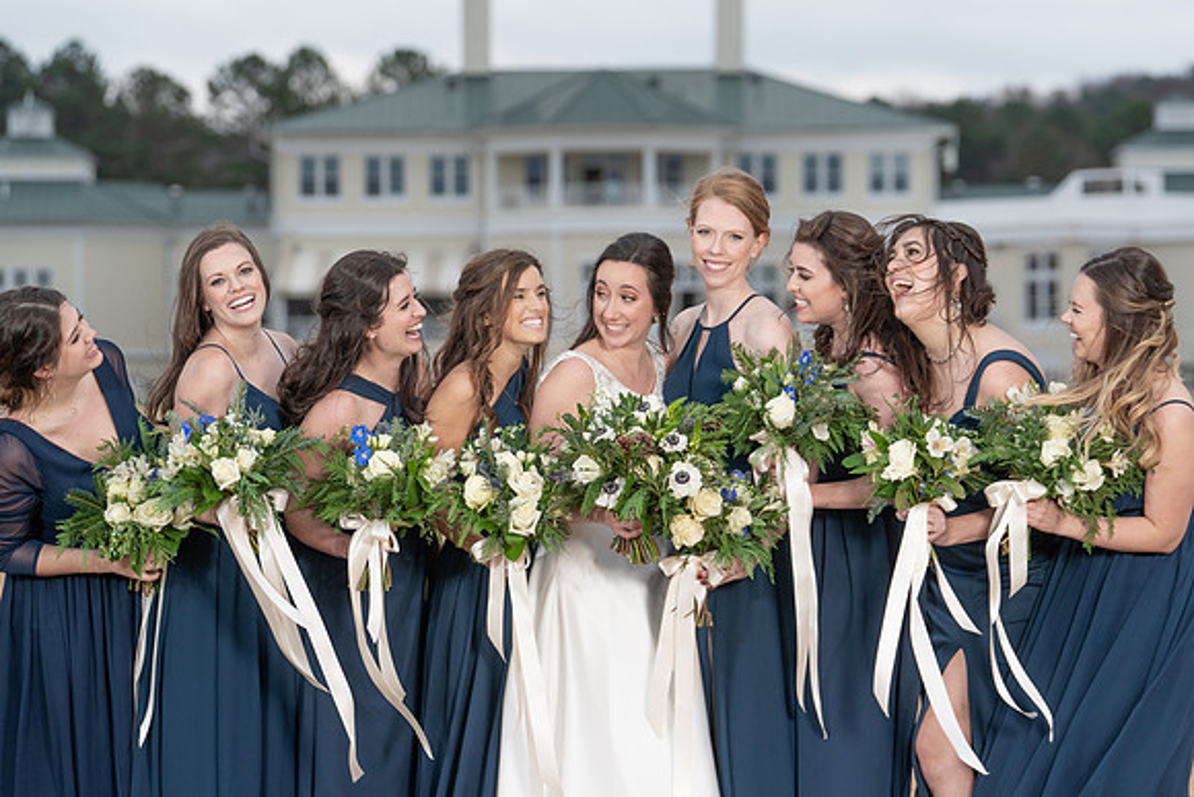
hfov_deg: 11.7
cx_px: 574
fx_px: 5830
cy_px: 383
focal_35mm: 176
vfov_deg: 7.8
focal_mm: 167
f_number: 5.6
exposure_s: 1/250
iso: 200
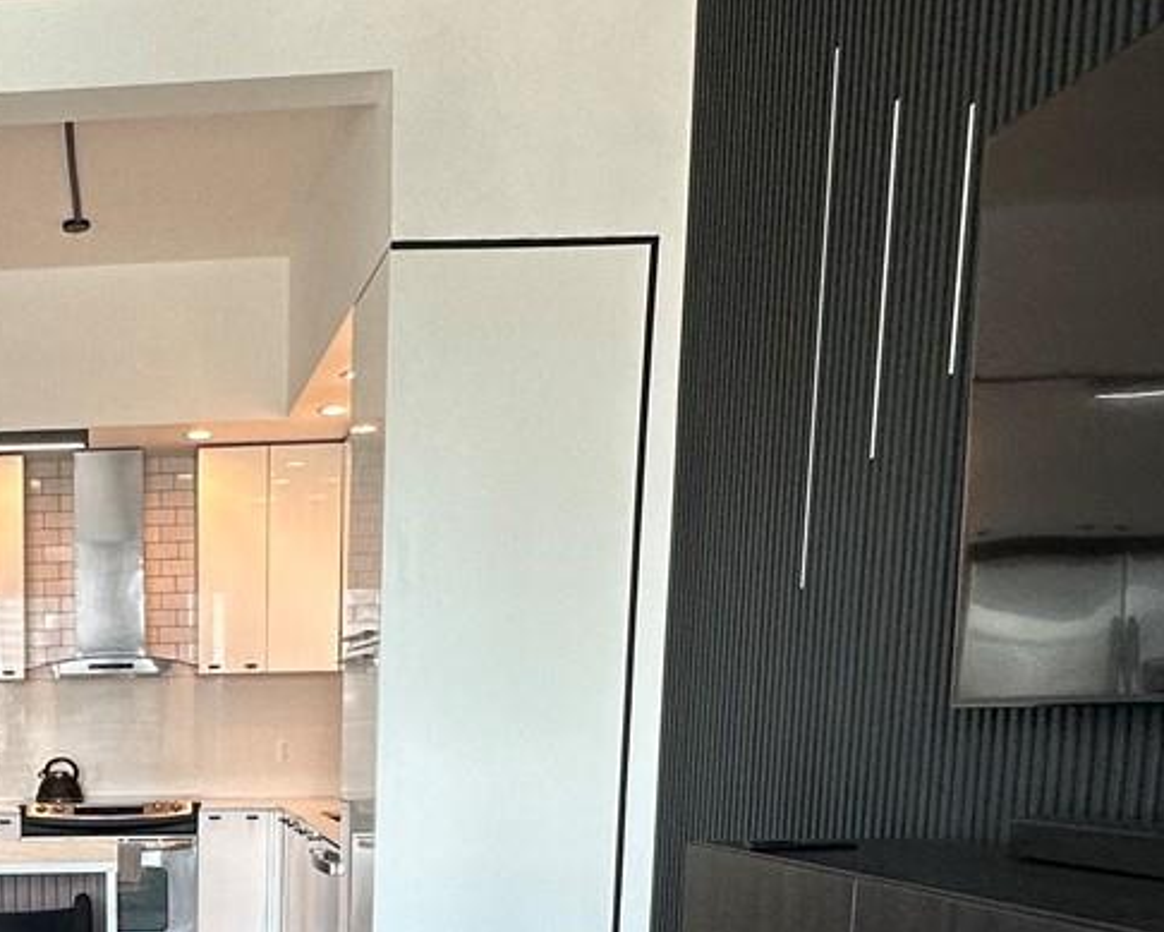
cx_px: -17
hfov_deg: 36.7
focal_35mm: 45
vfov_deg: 30.6
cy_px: 973
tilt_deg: -9.1
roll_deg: +0.7
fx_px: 1551
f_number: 2.2
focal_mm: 2.22
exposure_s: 1/120
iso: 125
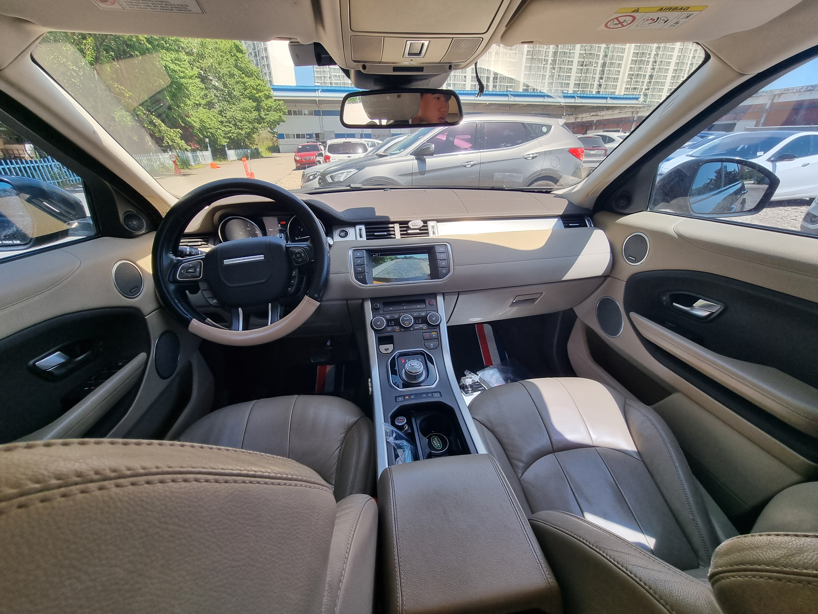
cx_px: 409
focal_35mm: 13
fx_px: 307
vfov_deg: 89.9
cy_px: 307
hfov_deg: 106.2
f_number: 2.2
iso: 64
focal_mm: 2.2
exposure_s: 1/120
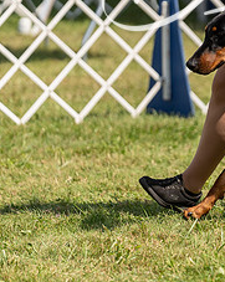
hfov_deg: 3.2
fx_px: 4037
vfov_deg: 4.0
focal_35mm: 484
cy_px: 57
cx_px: 311
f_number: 2.8
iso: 200
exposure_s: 1/3200
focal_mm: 173
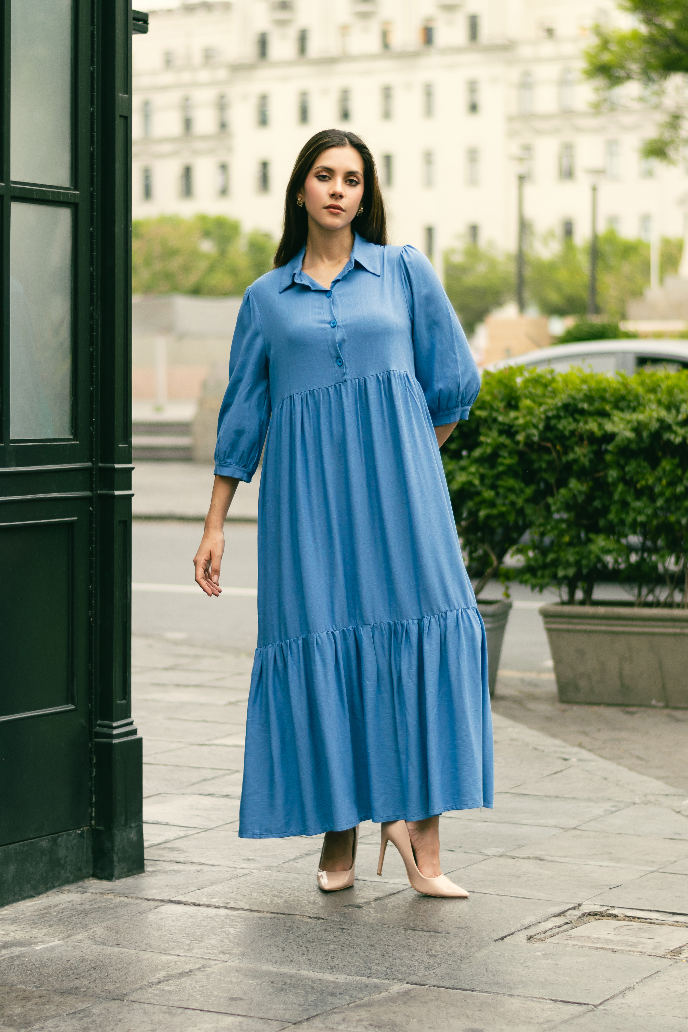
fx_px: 2150
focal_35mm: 75
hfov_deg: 18.2
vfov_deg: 27.0
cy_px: 516
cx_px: 344
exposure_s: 1/800
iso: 100
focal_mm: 50
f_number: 1.8
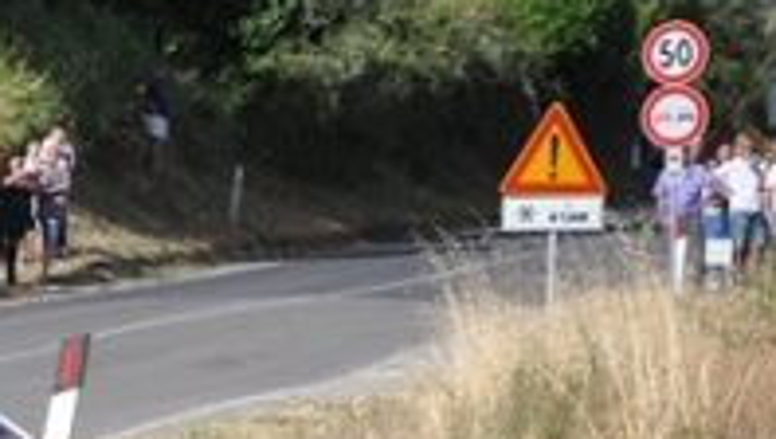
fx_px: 6882
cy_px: 539
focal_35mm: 334
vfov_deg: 3.6
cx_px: -317
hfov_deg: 6.4
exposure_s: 1/1600
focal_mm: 66
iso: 400
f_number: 7.1
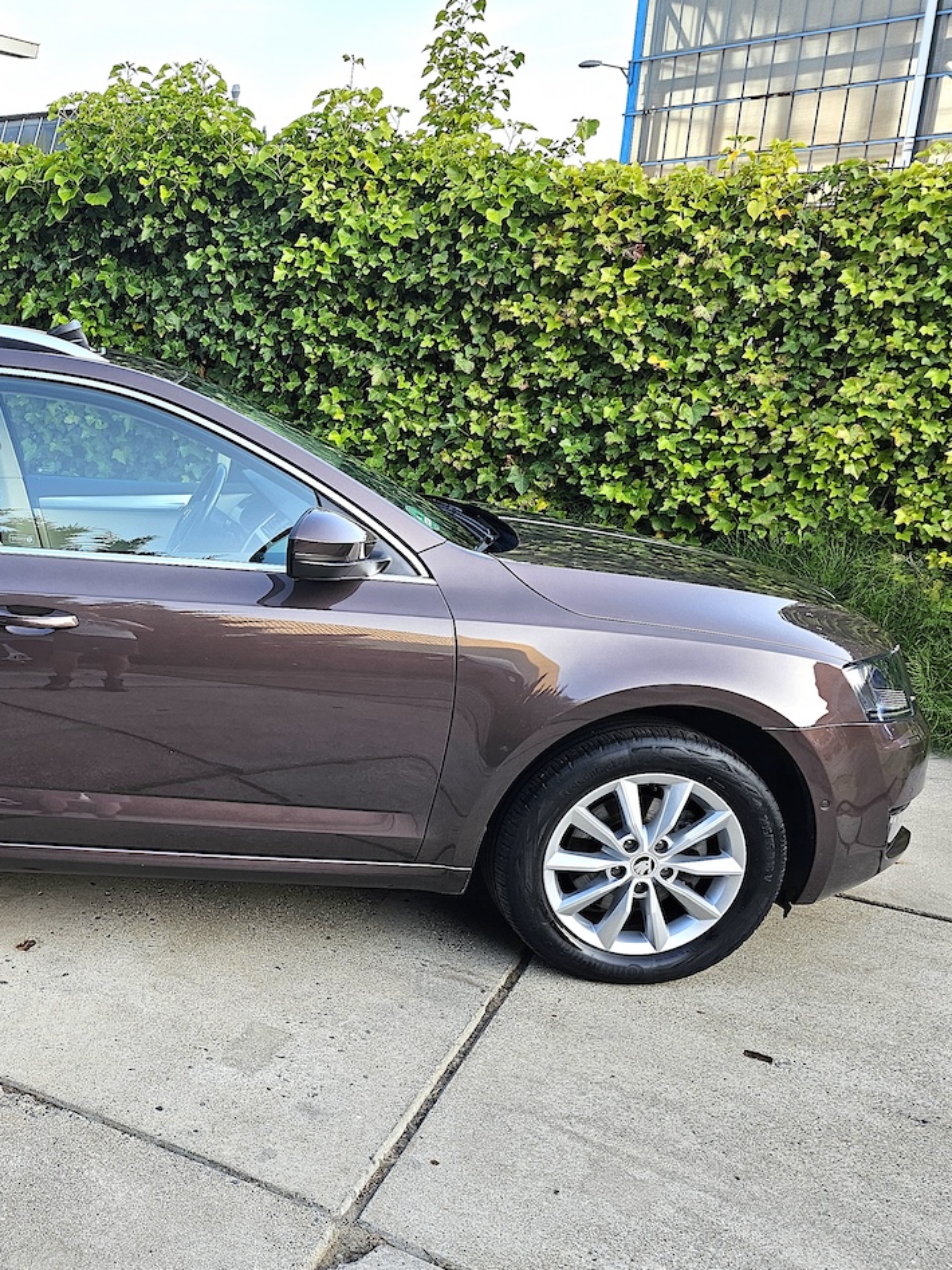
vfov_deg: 53.9
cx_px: 21
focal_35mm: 34
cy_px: 692
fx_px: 1247
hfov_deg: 37.7
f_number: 1.7
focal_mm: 6.3
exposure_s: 1/180
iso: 64
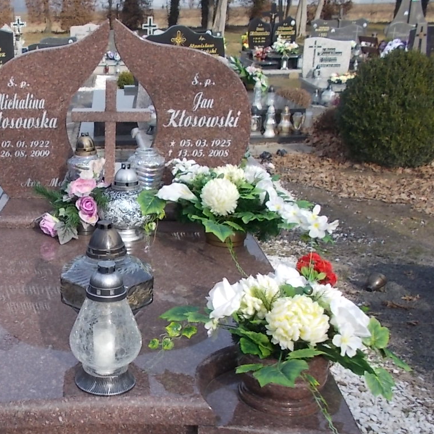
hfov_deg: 33.8
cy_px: 261
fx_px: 681
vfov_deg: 35.2
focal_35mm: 48
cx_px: 57
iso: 80
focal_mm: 4.6
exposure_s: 1/80
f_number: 8
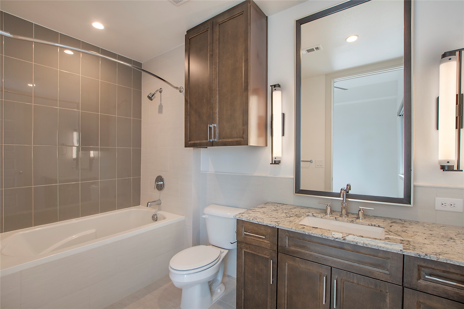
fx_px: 193
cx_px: 232
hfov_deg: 100.4
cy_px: 154
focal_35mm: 15
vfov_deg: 77.3
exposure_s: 1/50
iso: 100
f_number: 5.6
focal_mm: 10
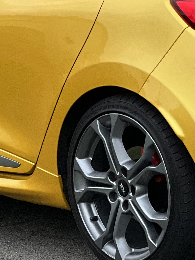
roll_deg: +1.0
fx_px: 2194
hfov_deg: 5.1
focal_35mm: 292
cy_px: 45
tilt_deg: -6.8
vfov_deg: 6.8
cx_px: 109
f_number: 2.8
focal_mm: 9
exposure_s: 1/121
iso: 200
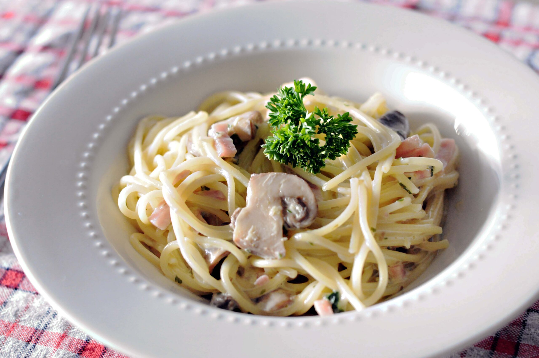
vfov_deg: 18.1
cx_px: 270
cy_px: 179
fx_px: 1121
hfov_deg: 27.0
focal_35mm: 75
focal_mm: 50
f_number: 4
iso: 2000
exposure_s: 1/160
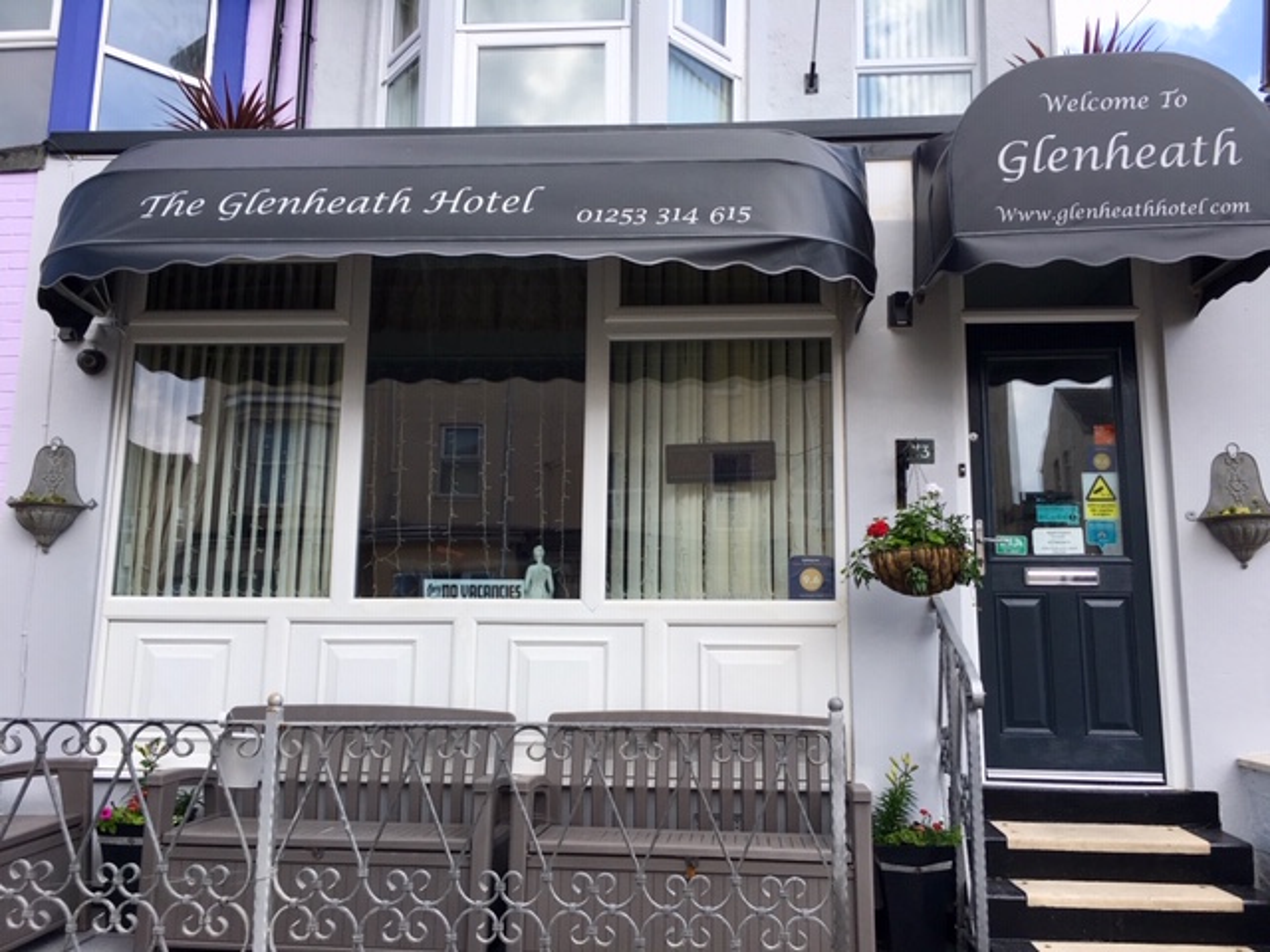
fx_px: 1064
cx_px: 635
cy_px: 476
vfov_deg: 48.2
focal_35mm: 29
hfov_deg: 61.7
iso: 25
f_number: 2.2
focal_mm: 4.15
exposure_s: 1/596
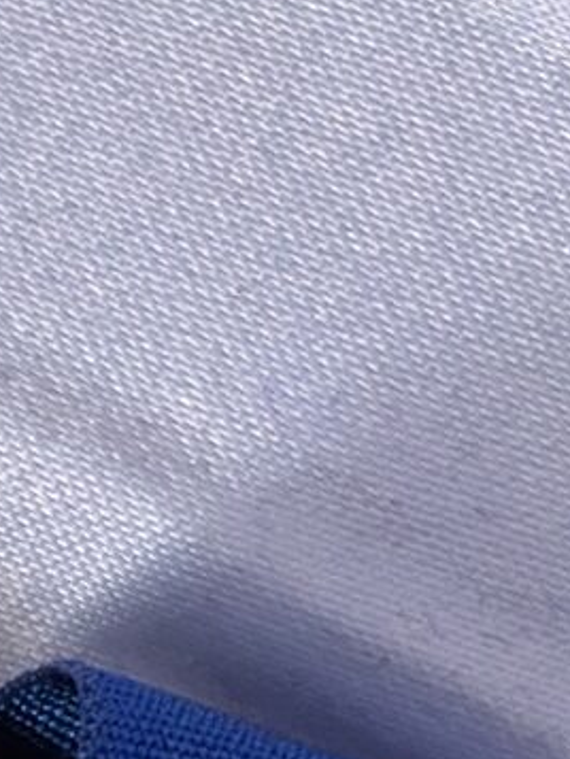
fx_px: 7548
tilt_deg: -73.8
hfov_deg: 4.2
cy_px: 544
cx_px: -985
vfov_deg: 5.8
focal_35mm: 344
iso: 80
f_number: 1.78
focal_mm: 6.86
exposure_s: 1/594
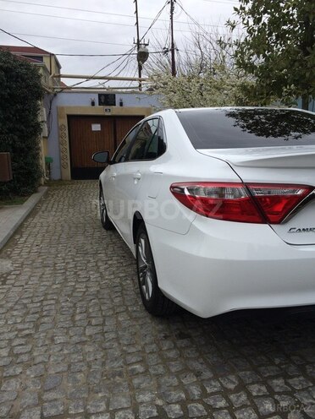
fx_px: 352
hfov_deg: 48.2
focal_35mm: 29
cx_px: 158
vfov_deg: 61.7
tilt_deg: -12.1
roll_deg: +1.0
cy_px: 210
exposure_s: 1/2160
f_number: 2.2
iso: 32
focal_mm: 4.15
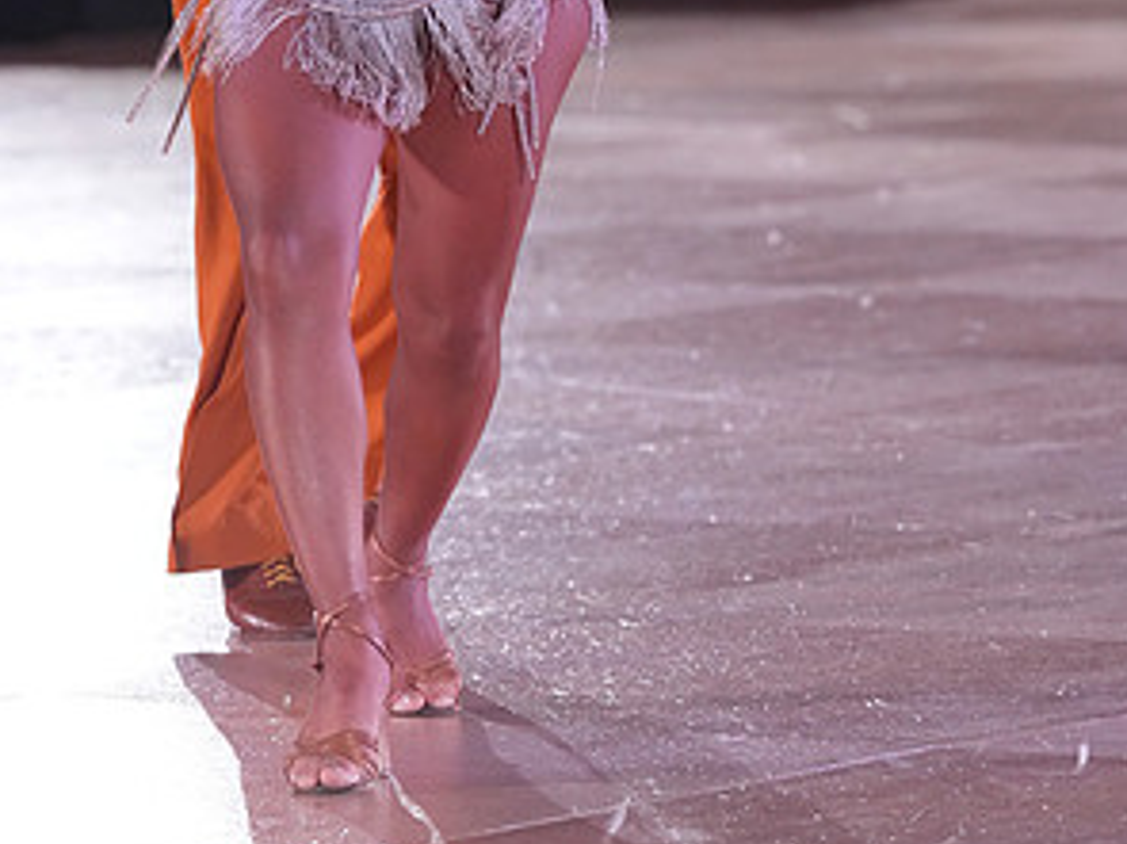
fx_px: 12302
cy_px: -164
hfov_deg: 5.2
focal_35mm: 378
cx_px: 445
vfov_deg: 3.9
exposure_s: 1/250
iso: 4000
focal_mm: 200
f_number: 5
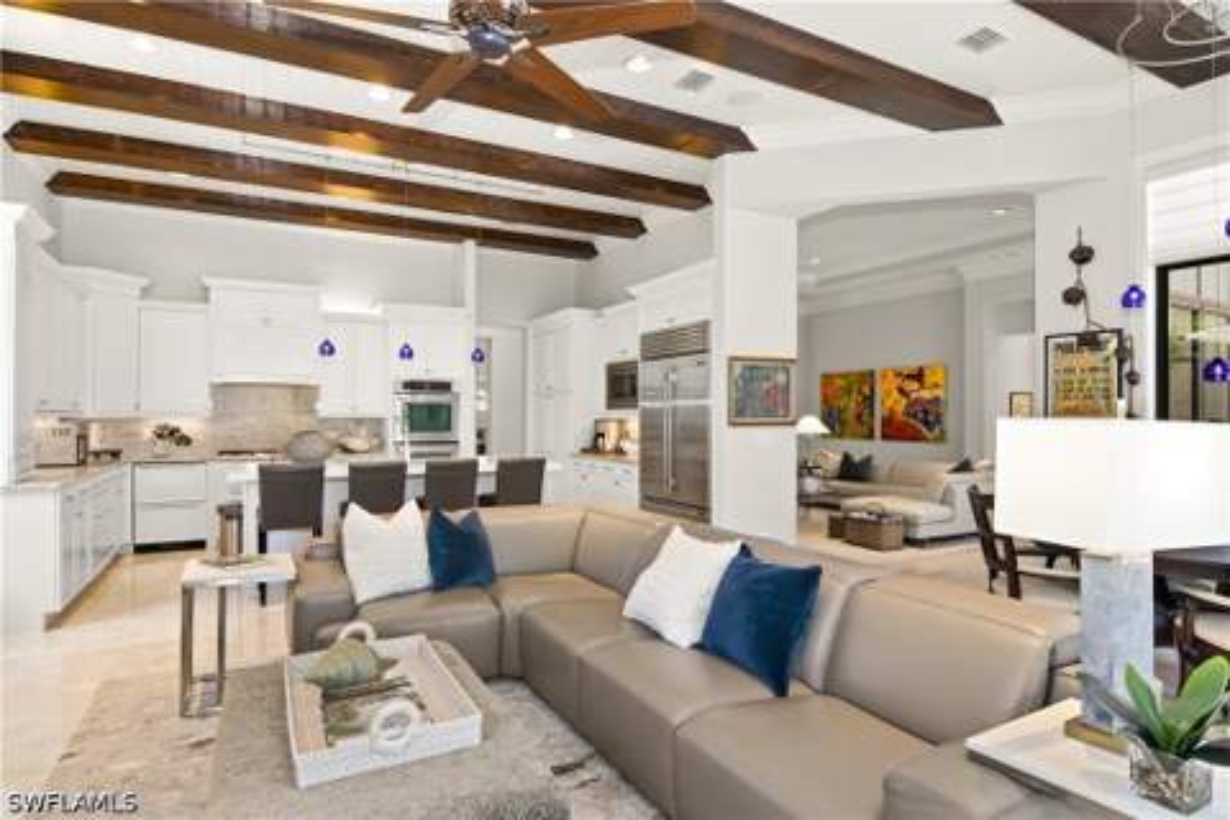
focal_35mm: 18
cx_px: 615
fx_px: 615
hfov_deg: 90.0
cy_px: 410
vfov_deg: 67.4
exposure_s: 1/13
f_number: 8
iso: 200
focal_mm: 12
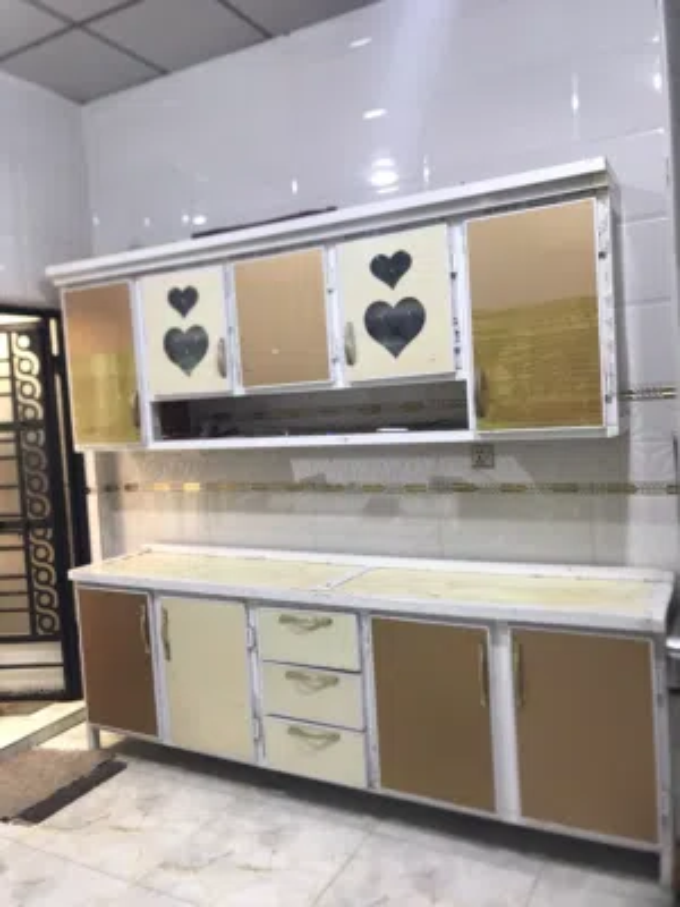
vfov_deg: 63.4
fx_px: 733
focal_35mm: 28
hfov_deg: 49.7
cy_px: 454
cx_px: 340
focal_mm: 3.99
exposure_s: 1/25
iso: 40
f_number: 1.8
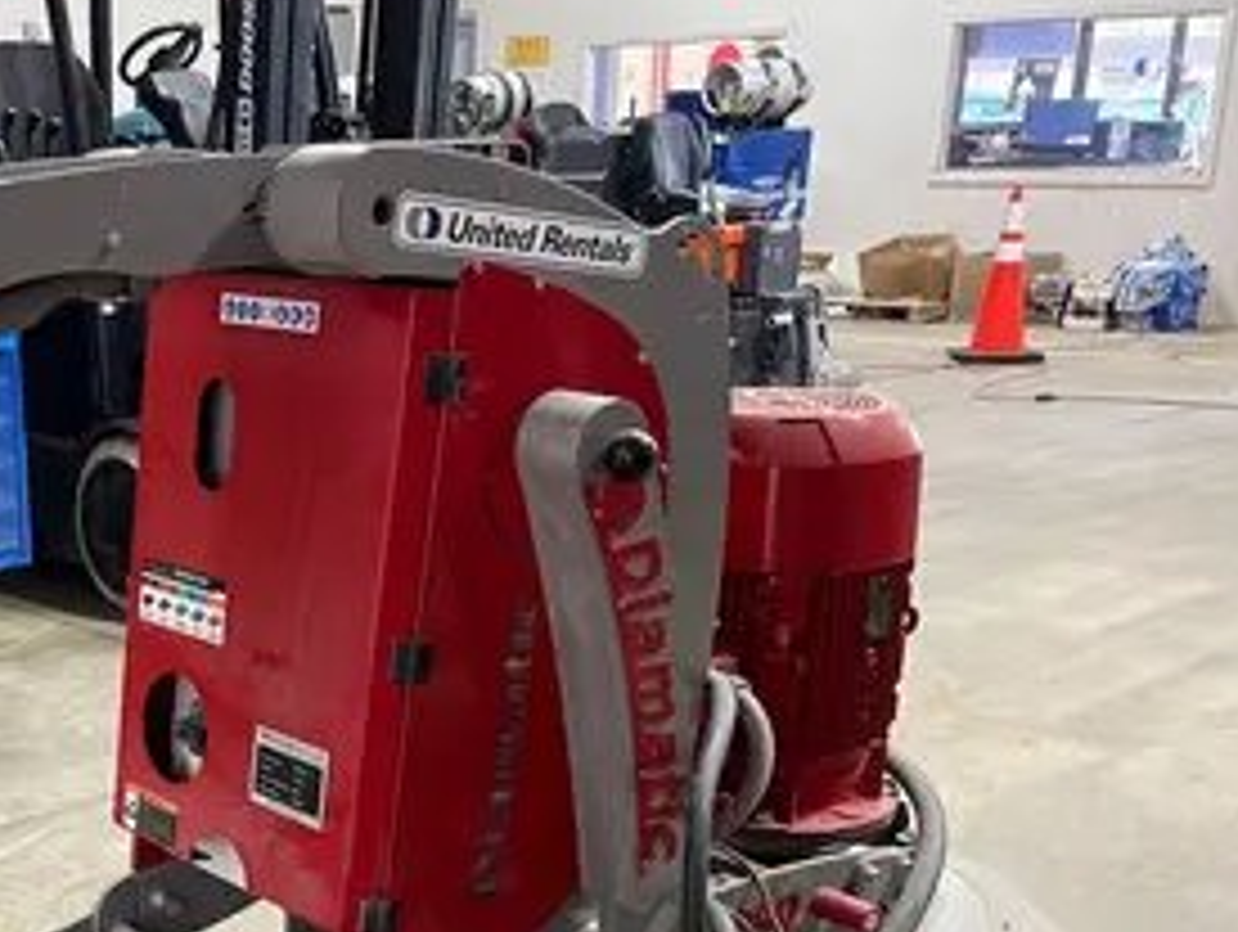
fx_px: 1862
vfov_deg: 27.0
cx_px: 149
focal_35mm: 52
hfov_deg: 34.9
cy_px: 858
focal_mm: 5.1
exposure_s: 1/60
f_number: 1.6
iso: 200
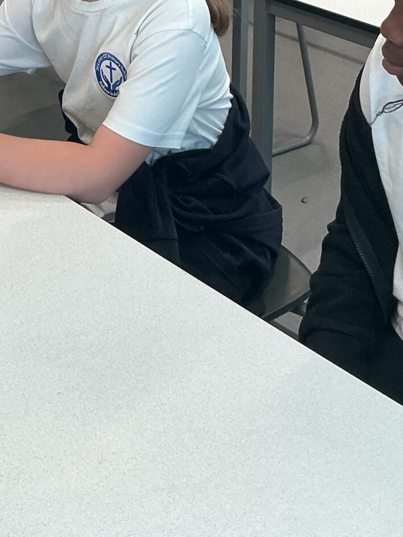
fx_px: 1226
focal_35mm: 79
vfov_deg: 22.1
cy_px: -171
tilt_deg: -12.0
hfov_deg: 18.5
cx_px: 77
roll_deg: +0.5
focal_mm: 3
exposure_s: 1/120
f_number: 1.8
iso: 64
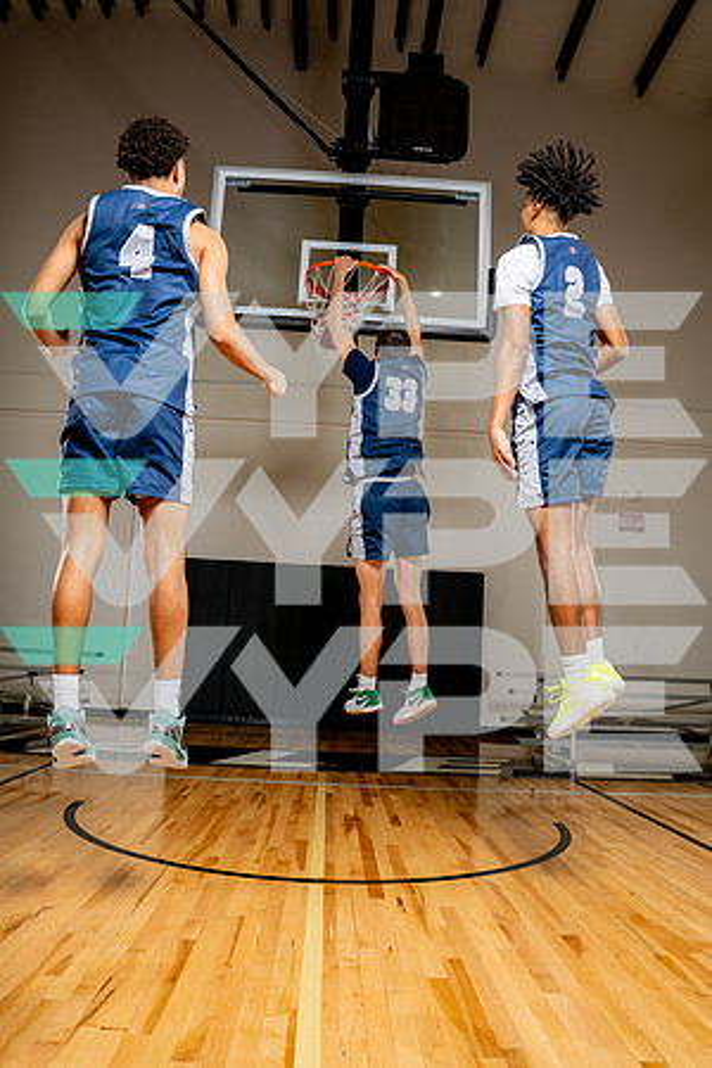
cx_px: 356
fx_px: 801
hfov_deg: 47.9
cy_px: 534
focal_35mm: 27
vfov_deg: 67.4
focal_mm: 27
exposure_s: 1/250
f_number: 5.6
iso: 200
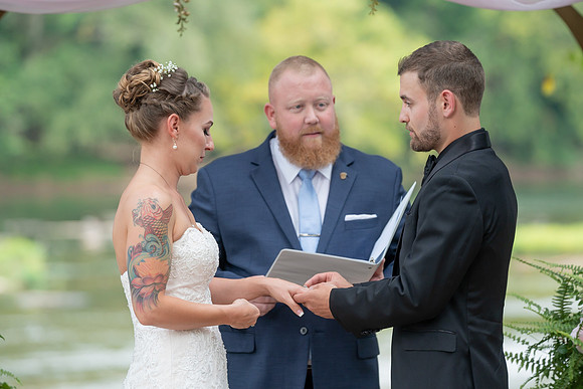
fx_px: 3372
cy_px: 185
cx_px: 277
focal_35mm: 208
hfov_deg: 9.9
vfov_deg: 6.6
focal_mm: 198
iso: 320
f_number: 4
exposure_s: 1/200
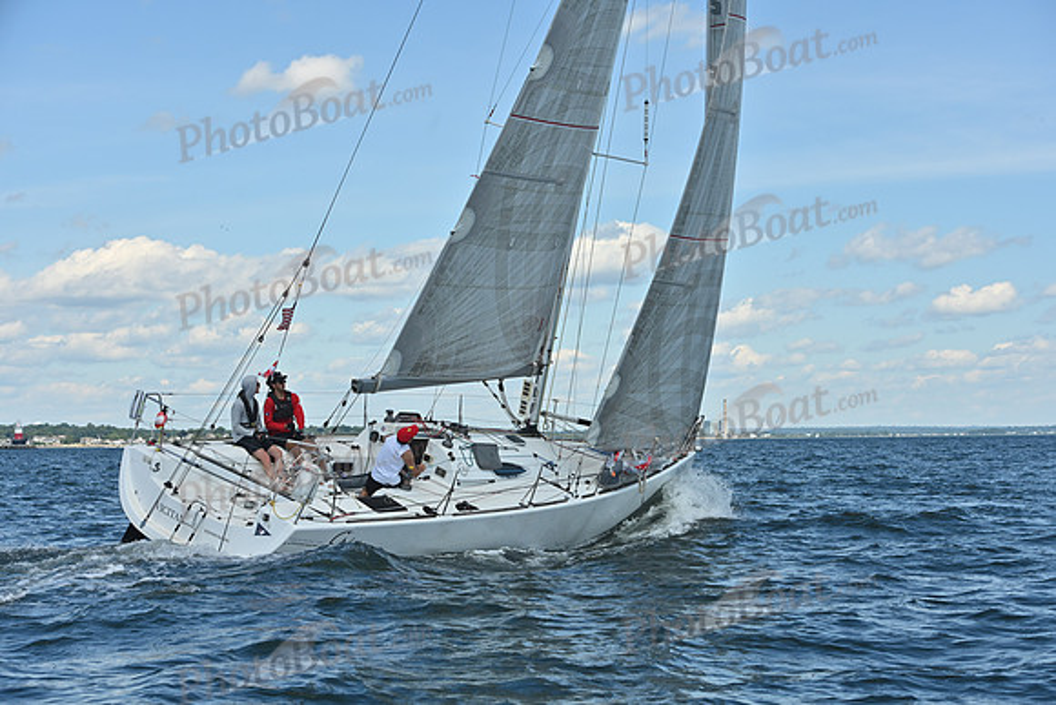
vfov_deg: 19.5
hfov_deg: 28.8
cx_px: 528
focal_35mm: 70
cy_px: 352
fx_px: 2054
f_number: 7.1
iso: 250
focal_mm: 70
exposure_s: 1/1250
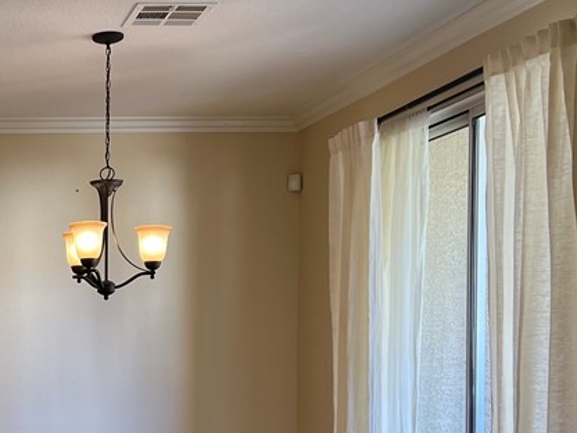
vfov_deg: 22.6
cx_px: -87
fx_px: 1067
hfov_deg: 27.2
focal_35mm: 64
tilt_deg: -0.6
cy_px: 354
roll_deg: -0.5
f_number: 1.5
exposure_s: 1/120
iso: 125
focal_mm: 5.7
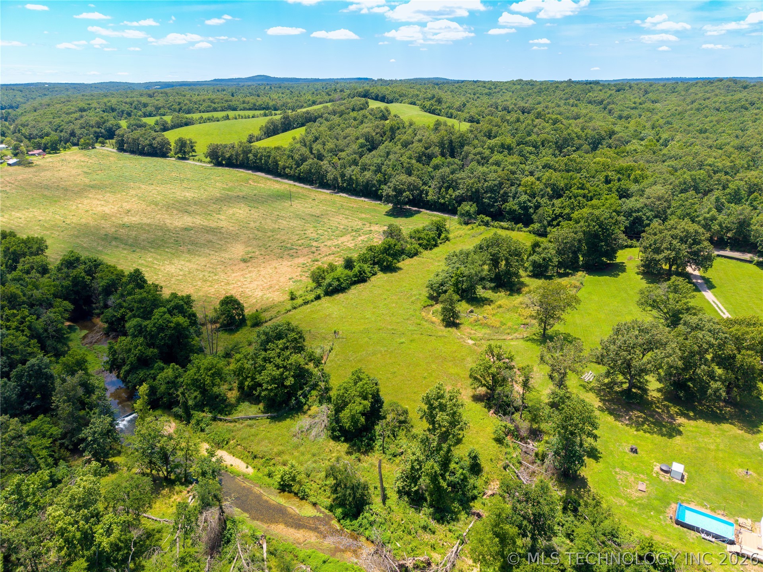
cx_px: 382
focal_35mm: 24
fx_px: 529
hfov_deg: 71.6
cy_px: 286
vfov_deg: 56.8
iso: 230
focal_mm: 8.67
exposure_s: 1/1500
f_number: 1.8
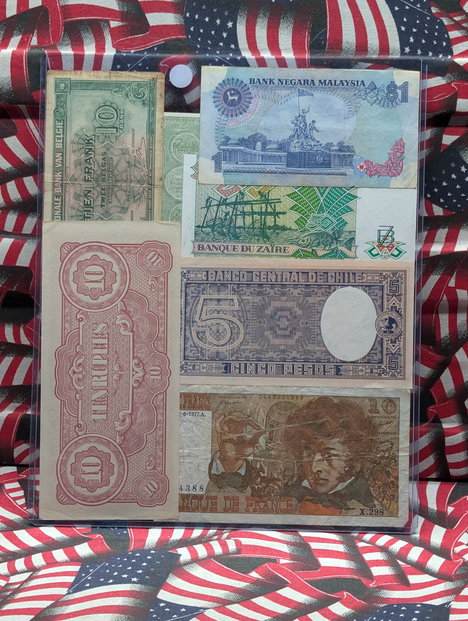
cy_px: 310
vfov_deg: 38.9
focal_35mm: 49
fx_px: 881
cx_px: 234
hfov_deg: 29.7
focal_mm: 6.9
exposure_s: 1/820
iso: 578
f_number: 1.68
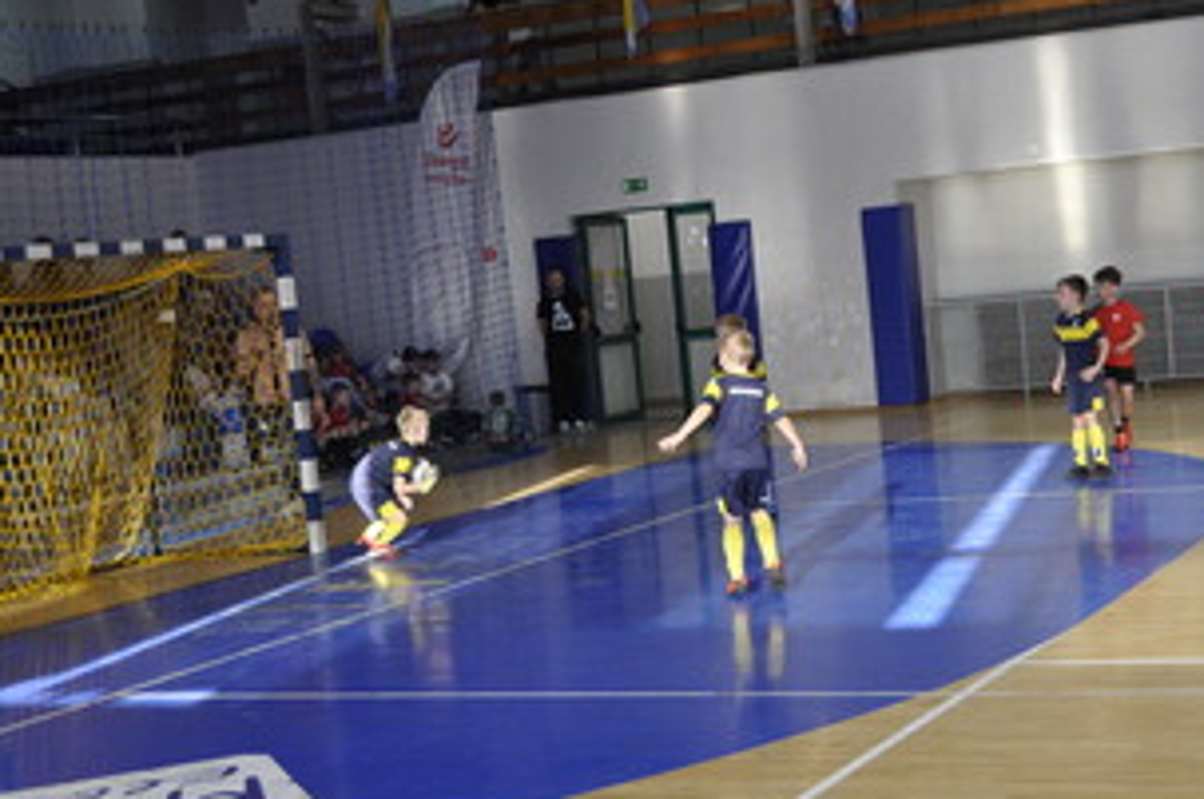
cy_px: 465
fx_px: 2194
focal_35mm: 66
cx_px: 711
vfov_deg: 20.6
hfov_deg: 30.6
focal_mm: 31
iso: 400
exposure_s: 1/80
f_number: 4.5
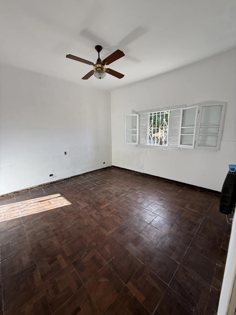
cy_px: 158
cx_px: 118
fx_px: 127
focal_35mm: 14
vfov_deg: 102.1
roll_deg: +0.7
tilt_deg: -10.8
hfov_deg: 85.7
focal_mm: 2.22
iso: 64
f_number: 2.2
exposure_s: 1/138
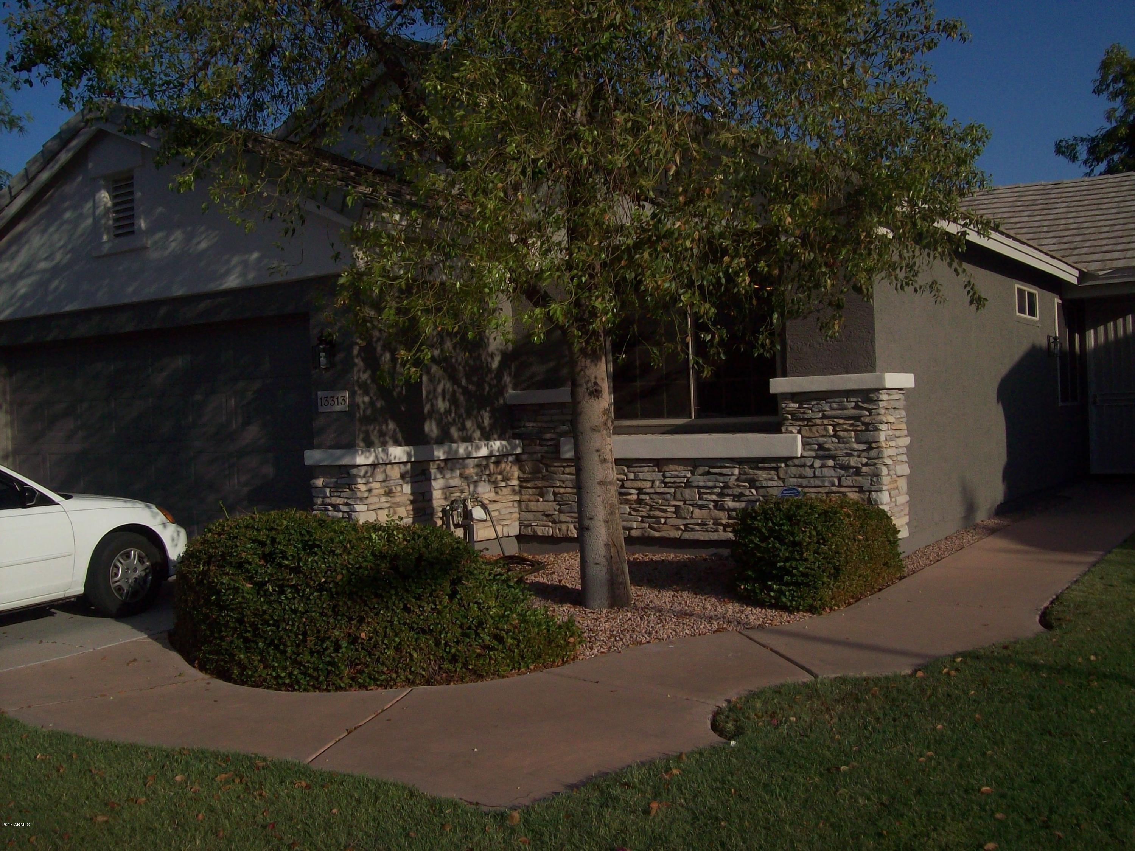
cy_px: 426
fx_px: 1180
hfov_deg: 51.4
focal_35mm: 36
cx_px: 568
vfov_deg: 39.7
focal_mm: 6
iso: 80
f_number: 4.8
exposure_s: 1/1364
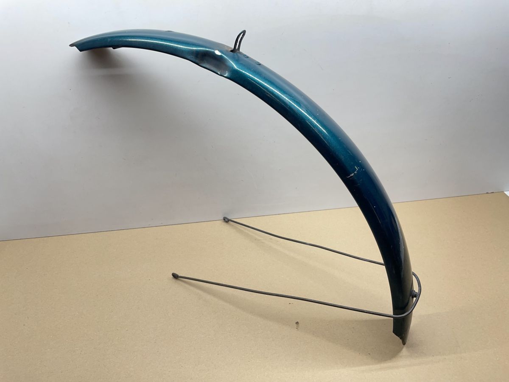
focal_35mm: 26
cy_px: 191
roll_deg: +1.5
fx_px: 382
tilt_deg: -35.8
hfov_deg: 67.3
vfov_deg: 53.1
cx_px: 254
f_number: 1.6
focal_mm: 4.2
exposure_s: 1/100
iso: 64
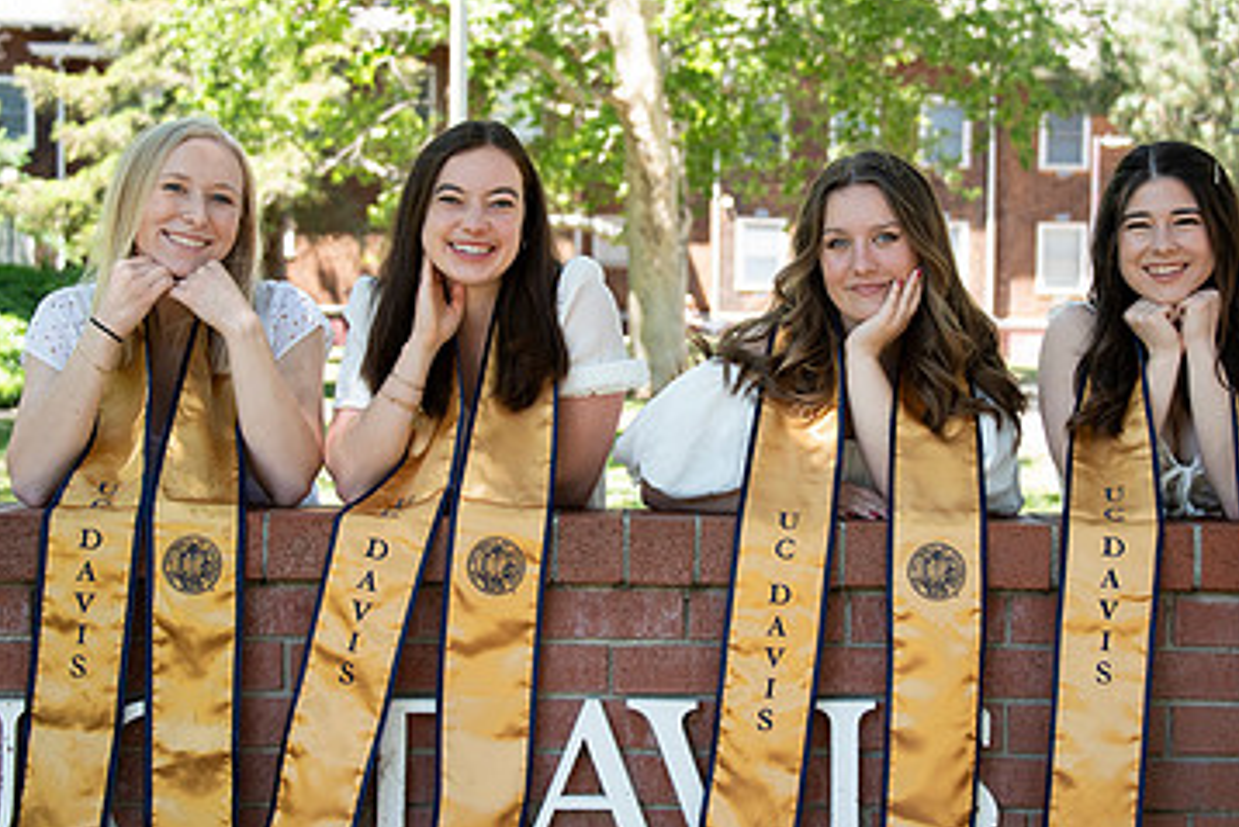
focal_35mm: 81
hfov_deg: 25.0
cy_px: 375
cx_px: 720
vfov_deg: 16.9
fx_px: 2789
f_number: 4.5
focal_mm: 50
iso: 640
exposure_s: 1/500
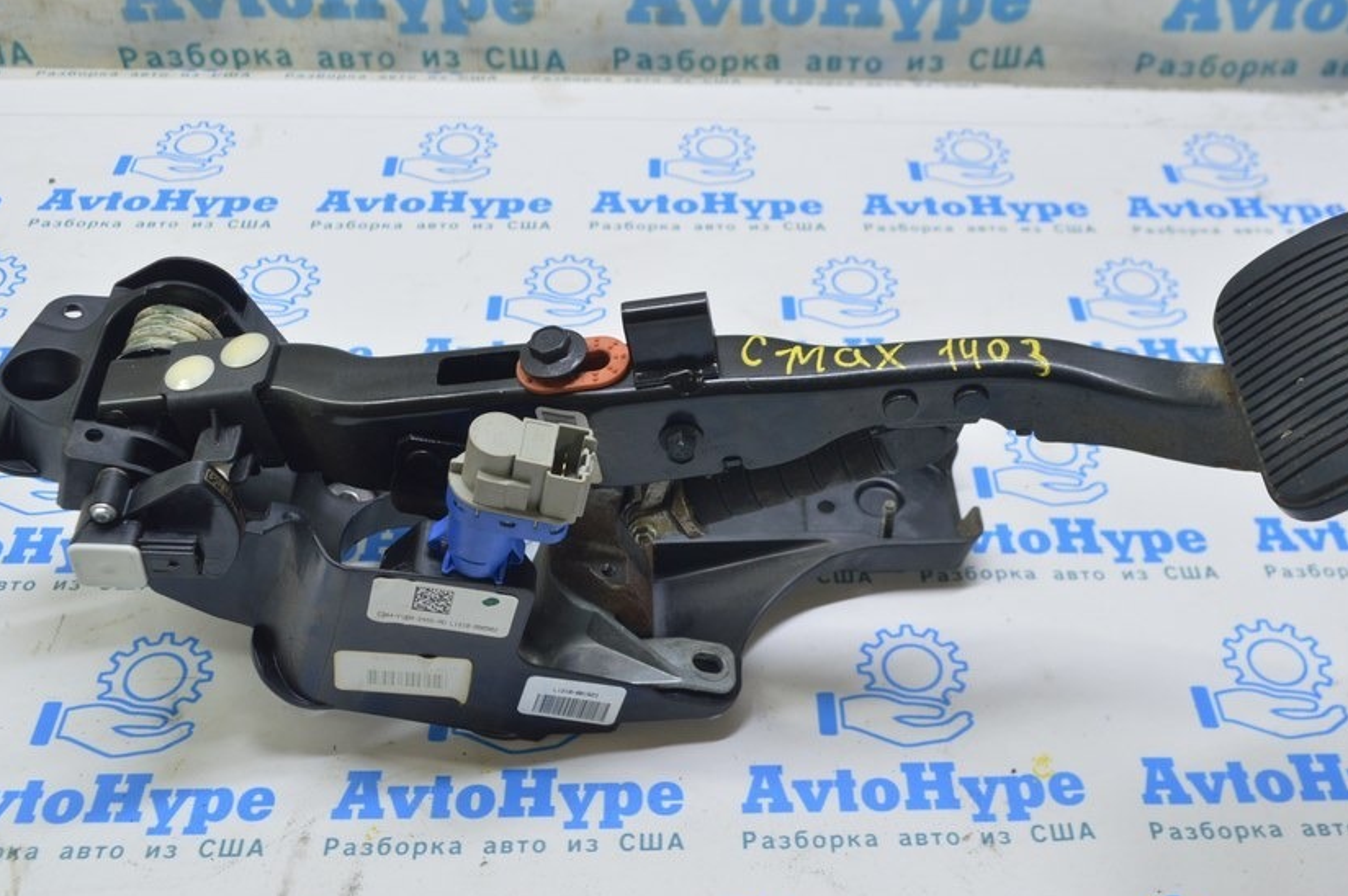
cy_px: 398
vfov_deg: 32.5
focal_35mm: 41
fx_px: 1534
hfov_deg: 47.4
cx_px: 717
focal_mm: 22
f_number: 5.6
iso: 400
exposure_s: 1/20
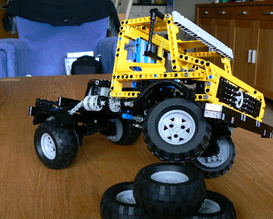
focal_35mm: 45
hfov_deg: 41.2
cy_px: 116
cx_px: 138
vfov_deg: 33.4
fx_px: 364
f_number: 2.8
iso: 200
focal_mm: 6
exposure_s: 1/30
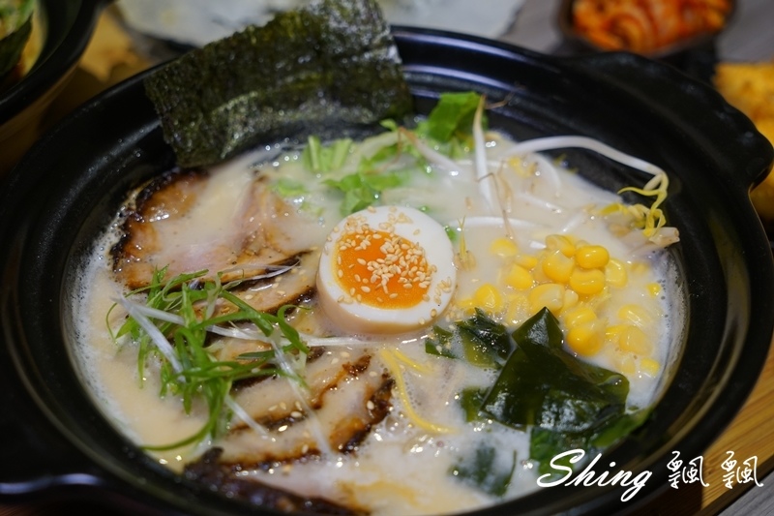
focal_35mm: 50
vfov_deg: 27.0
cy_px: 258
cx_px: 387
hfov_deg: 39.6
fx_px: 1075
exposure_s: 1/60
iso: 500
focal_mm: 50
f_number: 5
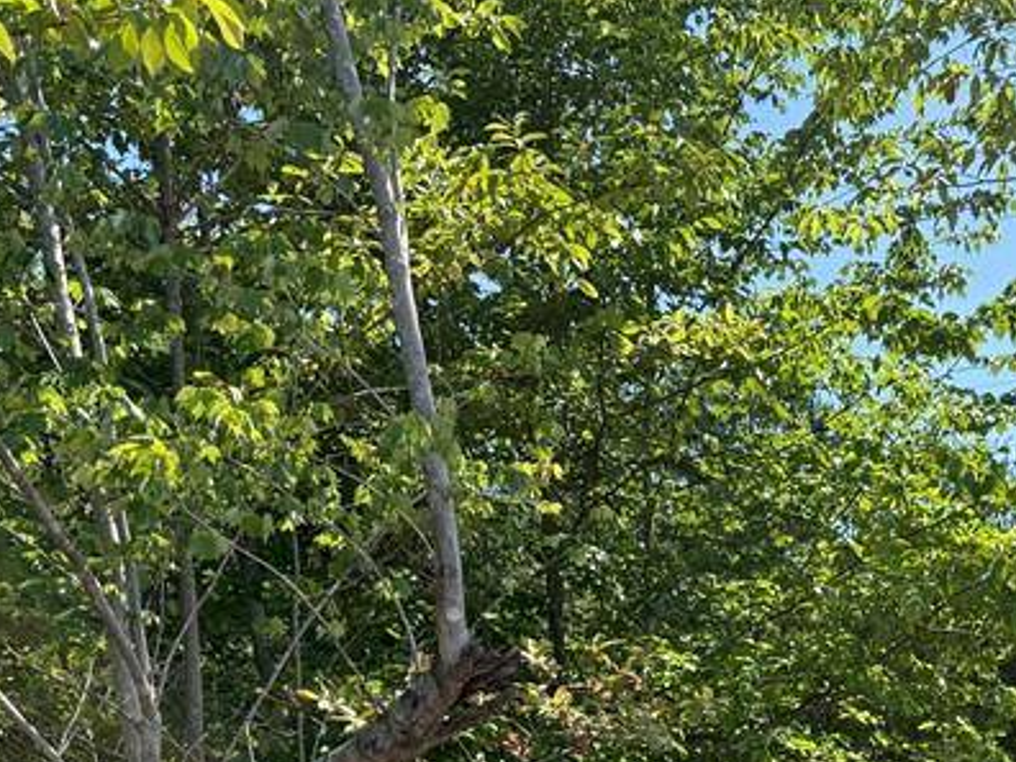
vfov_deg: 21.9
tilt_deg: -2.9
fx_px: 1820
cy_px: 921
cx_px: 929
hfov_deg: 29.8
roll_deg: -0.1
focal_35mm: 62
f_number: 1.78
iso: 100
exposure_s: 1/2110
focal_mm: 6.76
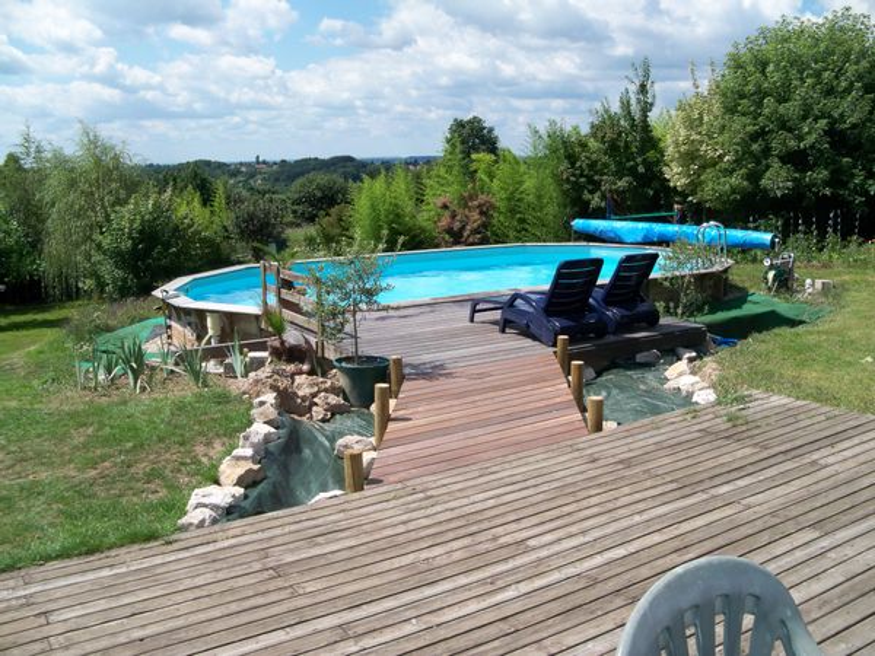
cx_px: 438
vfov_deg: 40.7
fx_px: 885
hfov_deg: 52.6
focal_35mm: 35
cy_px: 328
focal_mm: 6.2
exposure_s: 1/1250
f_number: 3.5
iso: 100
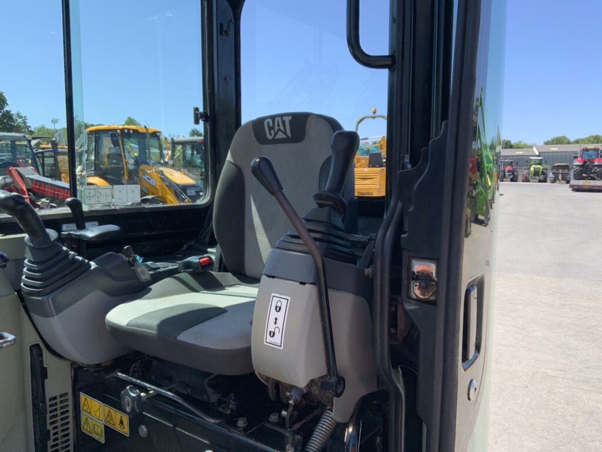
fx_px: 504
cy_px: 226
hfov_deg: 61.7
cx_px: 301
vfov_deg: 48.2
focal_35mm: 29
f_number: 1.8
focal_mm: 3
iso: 16
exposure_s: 1/855
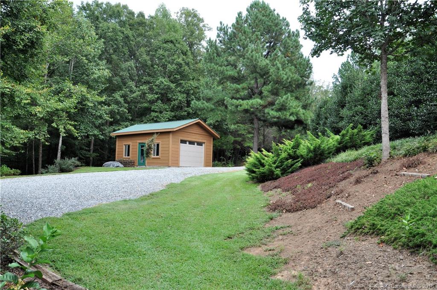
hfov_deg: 67.5
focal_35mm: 27
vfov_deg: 47.8
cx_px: 218
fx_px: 327
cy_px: 145
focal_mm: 18
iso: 200
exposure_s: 1/200
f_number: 7.1
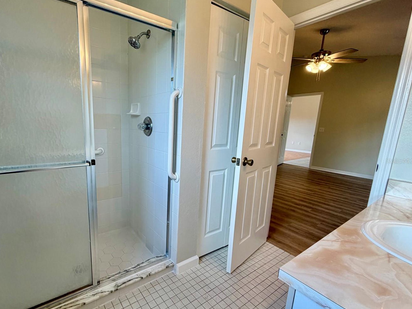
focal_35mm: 17
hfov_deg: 89.9
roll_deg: -2.3
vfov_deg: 74.7
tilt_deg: -10.3
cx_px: 166
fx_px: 202
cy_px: 161
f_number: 2.2
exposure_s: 1/120
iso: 160
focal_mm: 2.22
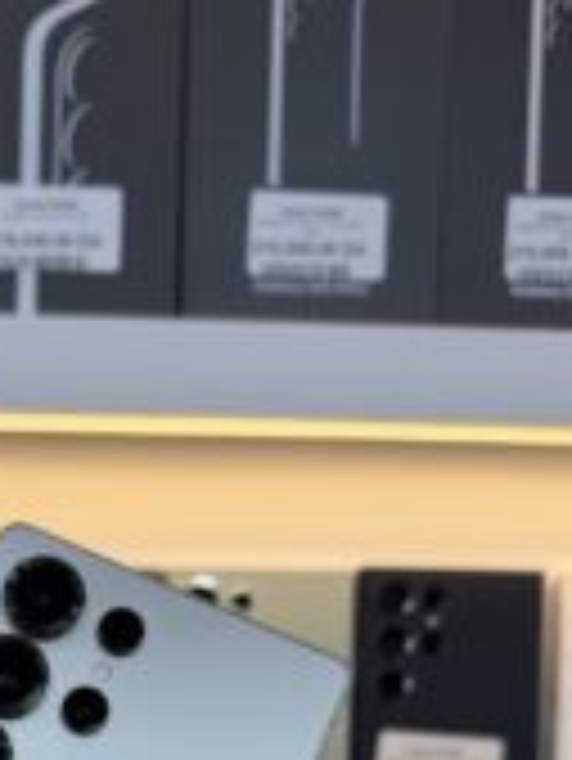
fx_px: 1562
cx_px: -16
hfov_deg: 20.0
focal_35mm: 71
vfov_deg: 23.4
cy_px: 1048
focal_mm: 6.76
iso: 80
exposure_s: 1/510
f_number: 1.78
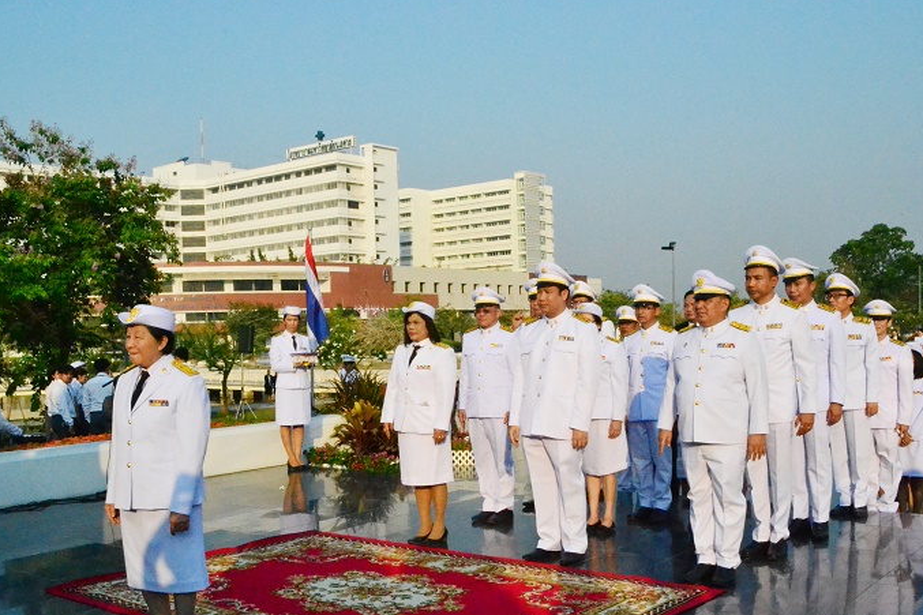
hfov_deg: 49.5
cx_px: 432
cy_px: 355
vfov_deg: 34.1
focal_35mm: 39
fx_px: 1000
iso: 6400
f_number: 20
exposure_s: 1/1600
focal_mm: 22
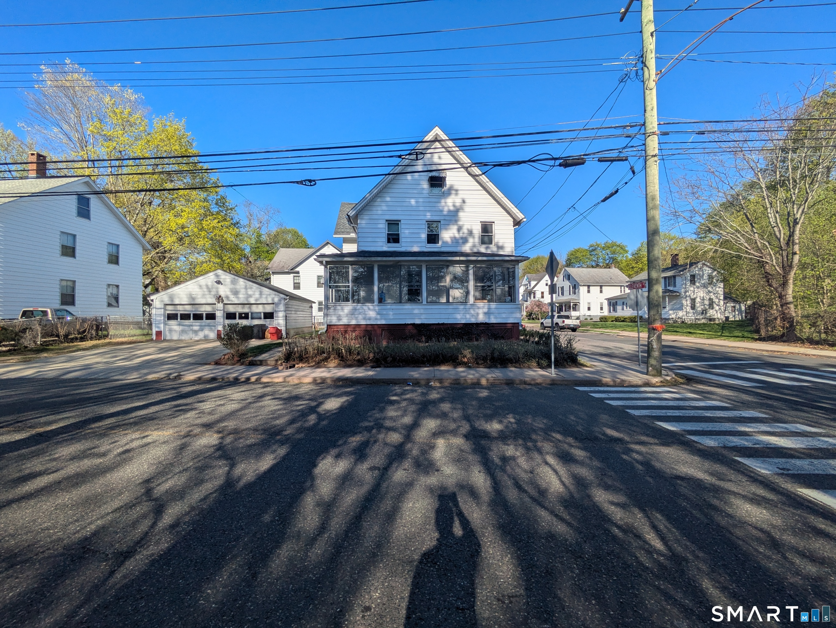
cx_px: 418
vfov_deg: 85.7
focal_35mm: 14
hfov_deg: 102.0
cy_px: 314
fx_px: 338
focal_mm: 1.83
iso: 49
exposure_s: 1/2237
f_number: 2.2
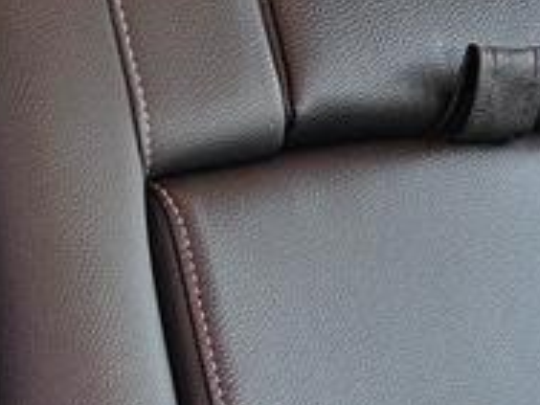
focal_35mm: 157
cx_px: -267
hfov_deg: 12.0
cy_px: 537
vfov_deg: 9.3
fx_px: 2449
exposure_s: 1/120
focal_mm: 6.3
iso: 250
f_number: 1.7
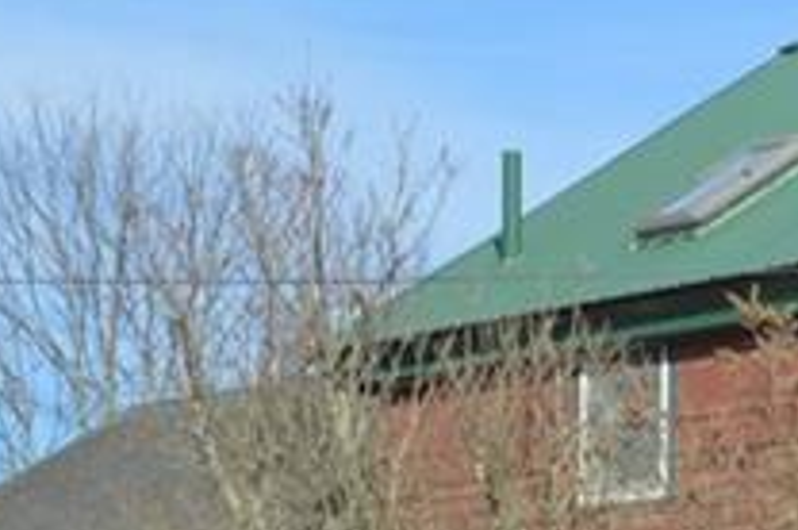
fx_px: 3276
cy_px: 453
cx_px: 1109
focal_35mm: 148
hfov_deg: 13.3
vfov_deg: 9.2
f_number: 8
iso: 100
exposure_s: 1/250
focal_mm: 20
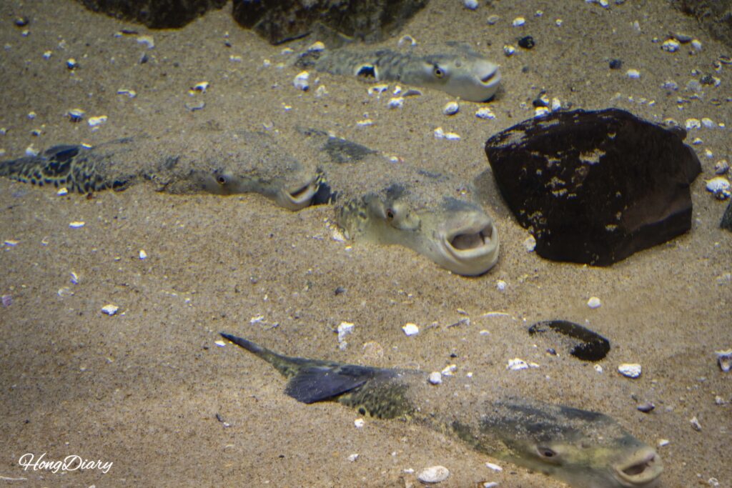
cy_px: 244
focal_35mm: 50
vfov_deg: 27.0
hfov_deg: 39.6
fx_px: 1017
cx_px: 366
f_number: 5.6
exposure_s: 1/160
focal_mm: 50
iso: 2500
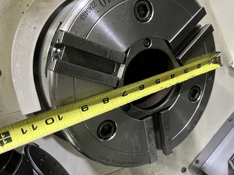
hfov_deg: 61.7
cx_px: 122
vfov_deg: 48.2
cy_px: 87
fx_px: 196
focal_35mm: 29
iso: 640
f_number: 1.6
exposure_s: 1/40
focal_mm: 5.1
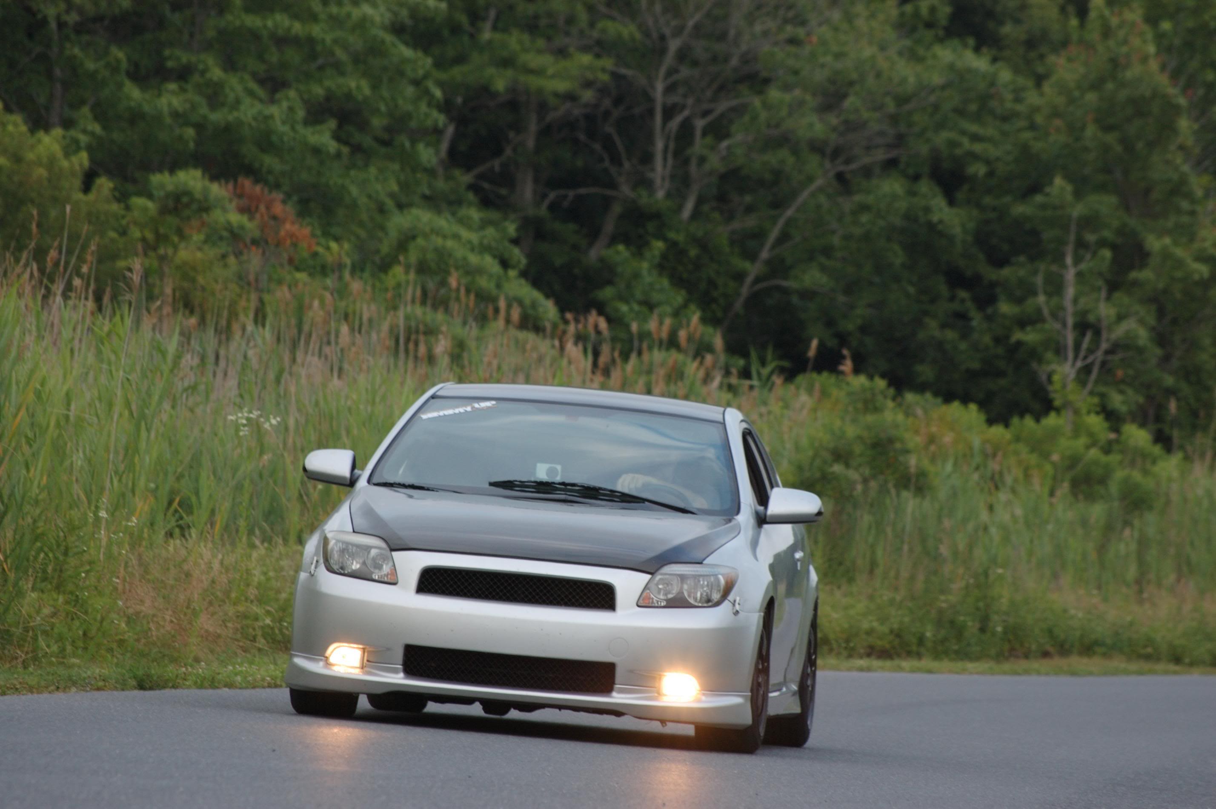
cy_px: 404
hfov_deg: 6.9
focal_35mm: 300
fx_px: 10125
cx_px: 608
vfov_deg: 4.6
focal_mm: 200
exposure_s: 1/80
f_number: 11
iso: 400
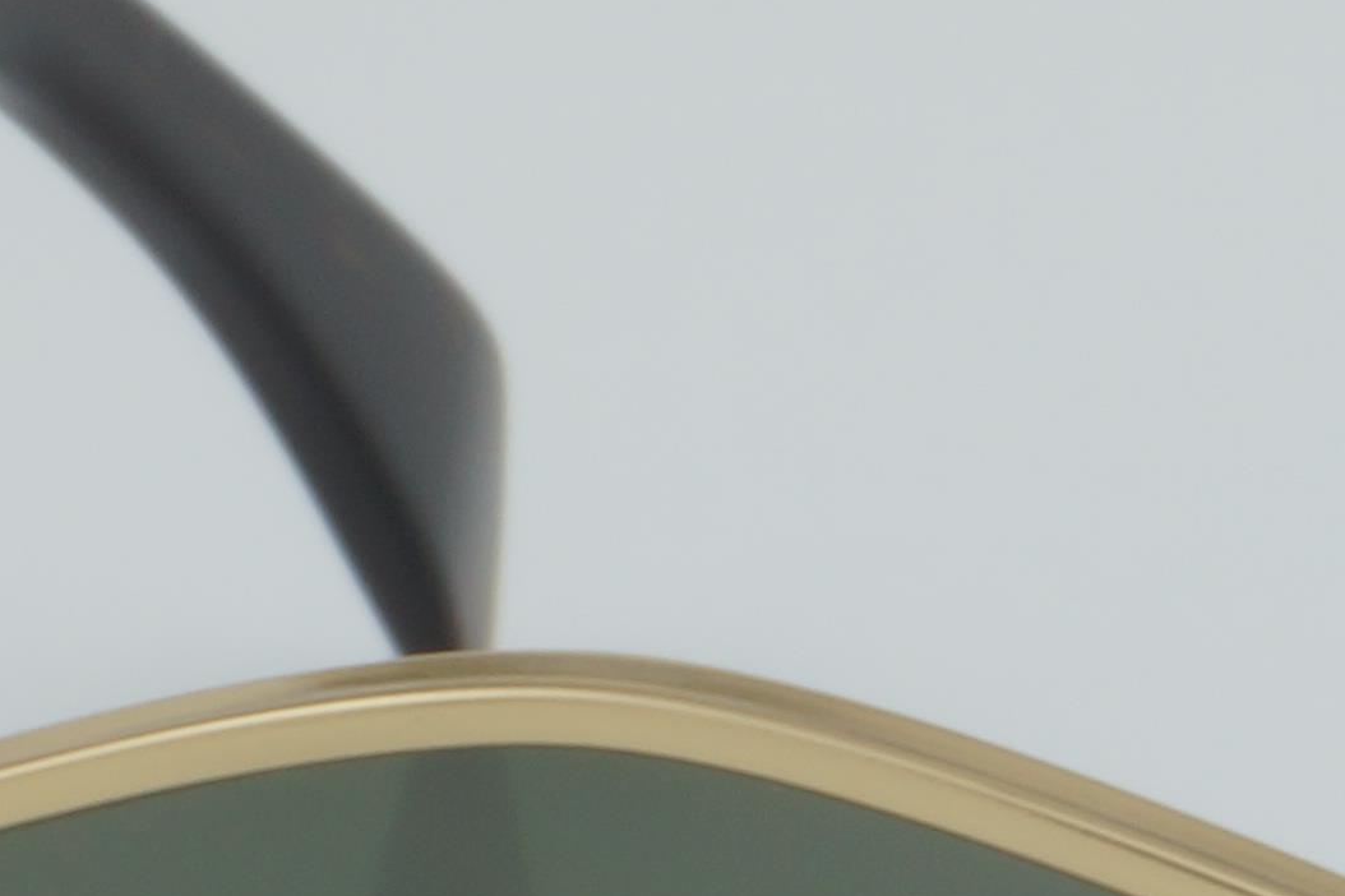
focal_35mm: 470
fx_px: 17548
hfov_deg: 4.3
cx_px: 2478
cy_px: 1198
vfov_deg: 2.9
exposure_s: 1/4
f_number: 32
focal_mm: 55
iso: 100
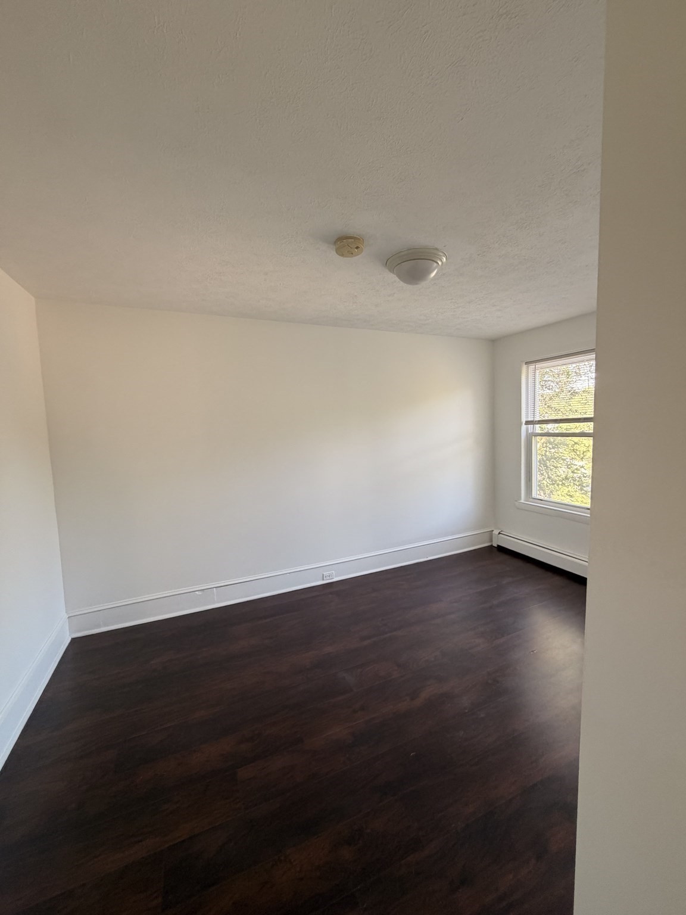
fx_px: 370
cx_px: 343
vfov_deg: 102.1
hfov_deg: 85.7
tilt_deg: -4.6
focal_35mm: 14
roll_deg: +1.6
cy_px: 458
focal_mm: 2.22
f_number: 2.2
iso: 160
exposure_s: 1/60
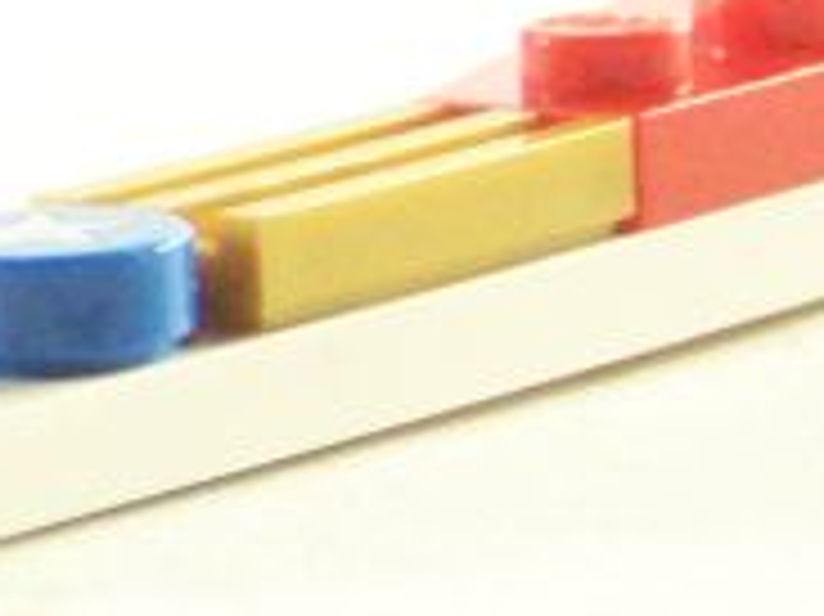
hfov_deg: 5.5
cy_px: 184
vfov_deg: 4.1
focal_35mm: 358
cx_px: -531
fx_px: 8516
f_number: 3.2
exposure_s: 1/60
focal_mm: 10.7
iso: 400
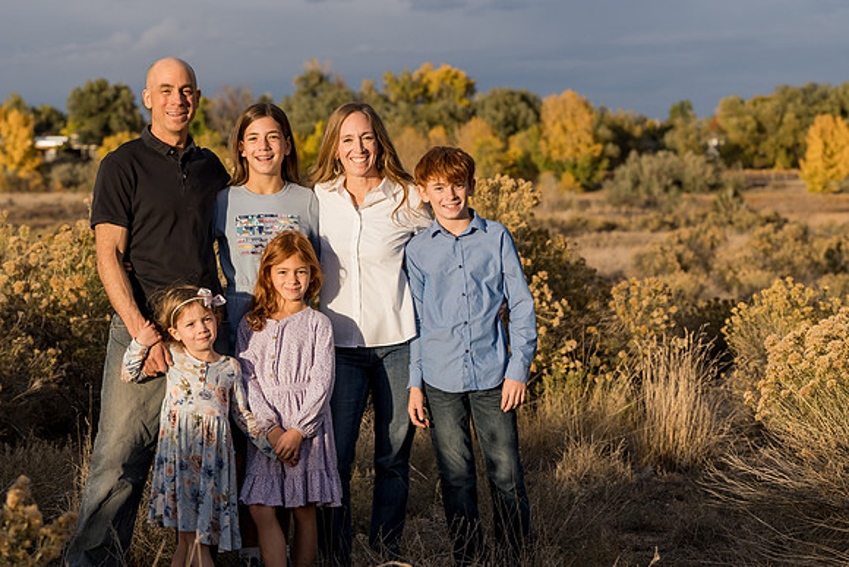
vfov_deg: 13.4
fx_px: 2406
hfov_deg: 20.0
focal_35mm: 102
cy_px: 284
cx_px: 424
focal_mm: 102
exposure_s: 1/320
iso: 320
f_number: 6.3
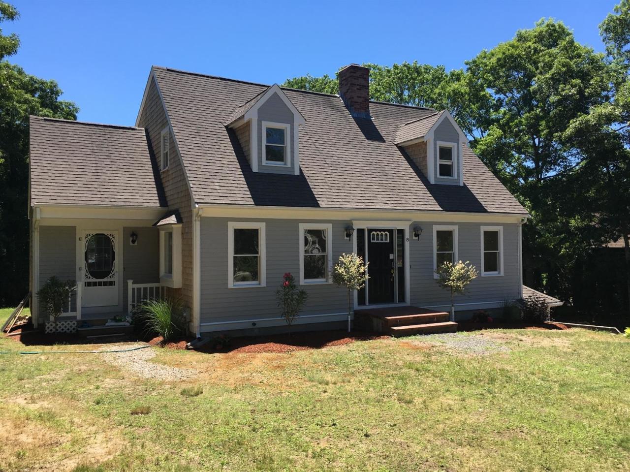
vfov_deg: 48.2
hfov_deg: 61.7
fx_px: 528
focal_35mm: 29
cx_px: 315
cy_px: 236
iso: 25
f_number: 2.2
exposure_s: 1/827
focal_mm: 4.15
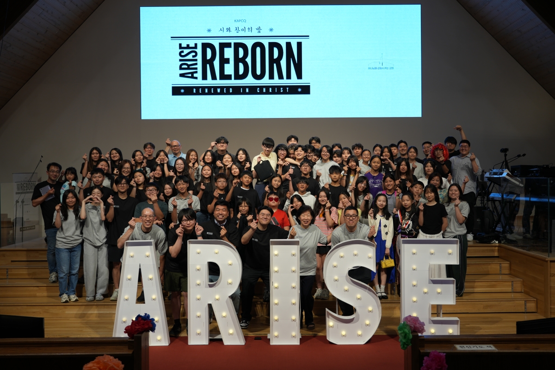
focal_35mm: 35
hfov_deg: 54.4
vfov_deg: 37.9
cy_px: 185
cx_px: 278
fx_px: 540
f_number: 4
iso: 125
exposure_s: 1/40
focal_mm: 35
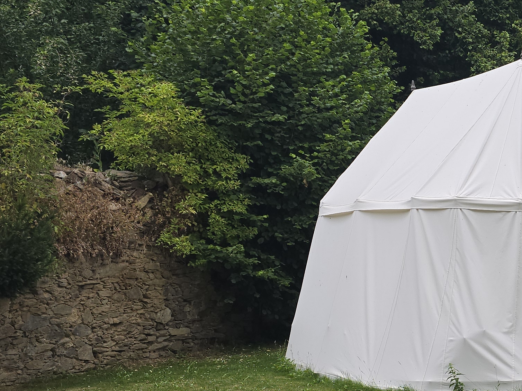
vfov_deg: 23.9
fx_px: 920
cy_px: 262
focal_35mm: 61
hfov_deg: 27.8
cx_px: 626
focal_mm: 6.3
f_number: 1.7
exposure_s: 1/180
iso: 32
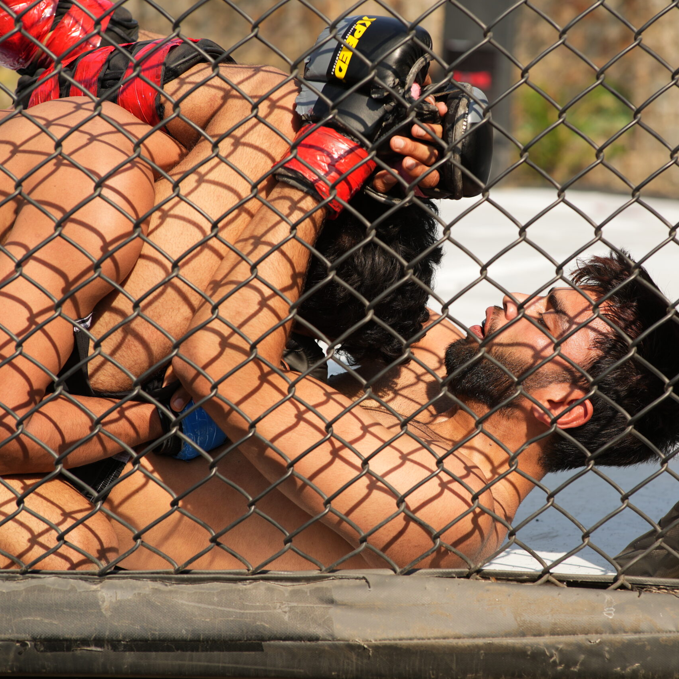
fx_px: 2419
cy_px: 340
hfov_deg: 15.9
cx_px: 447
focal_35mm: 109
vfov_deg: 16.0
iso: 100
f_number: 4.5
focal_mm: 85
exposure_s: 1/640
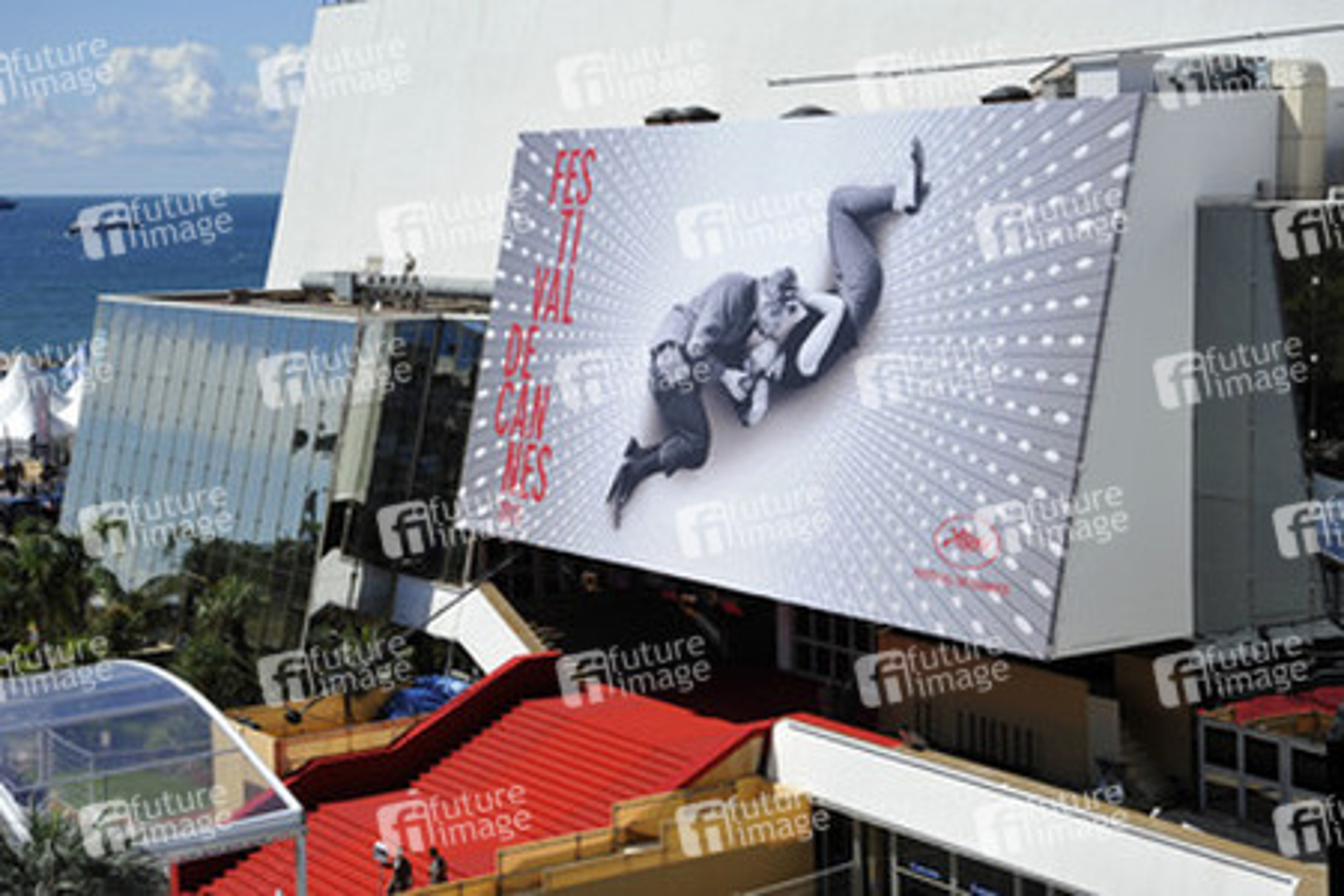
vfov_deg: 20.9
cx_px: 672
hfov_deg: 31.0
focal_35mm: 65
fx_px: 2426
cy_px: 448
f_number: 11
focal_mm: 65
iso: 200
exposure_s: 1/500
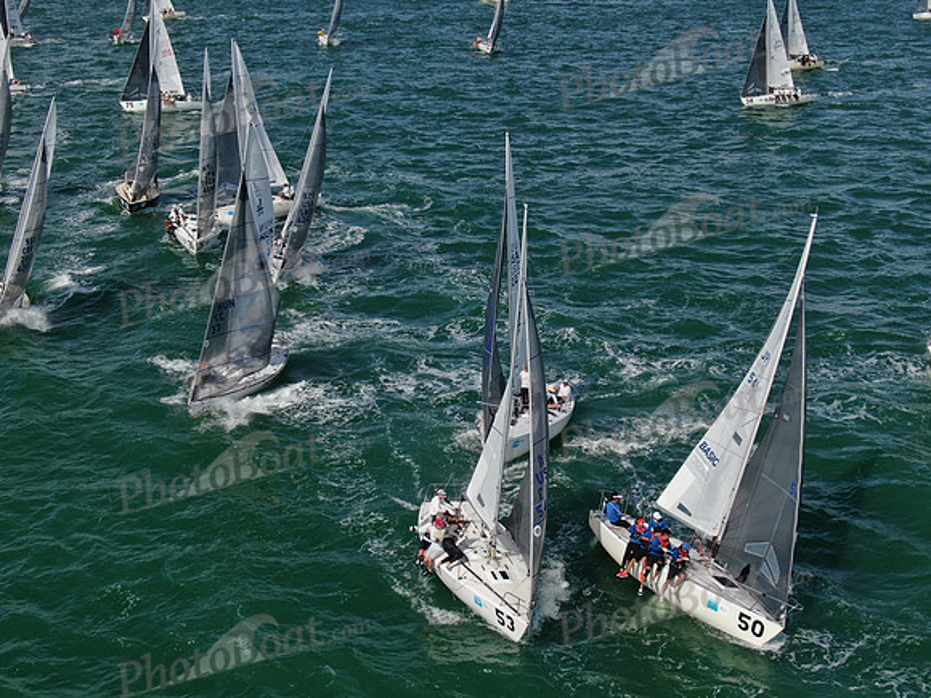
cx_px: 466
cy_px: 349
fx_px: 1291
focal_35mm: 48
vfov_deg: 30.3
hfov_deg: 39.7
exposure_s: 1/1250
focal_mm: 8.6
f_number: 3.8
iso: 100
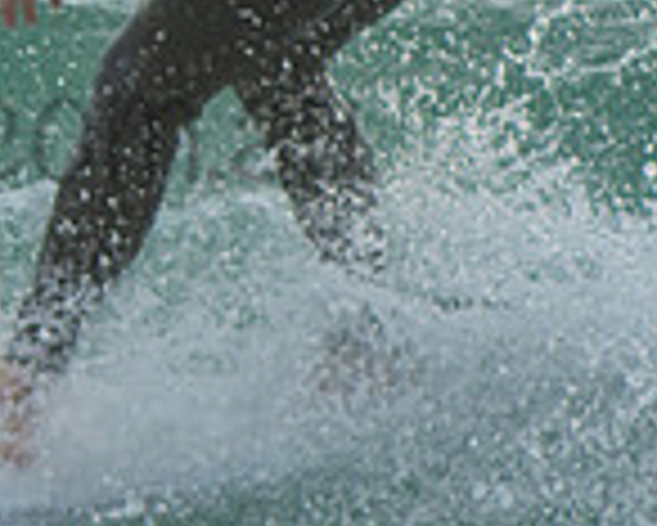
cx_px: -117
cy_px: 79
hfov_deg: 0.9
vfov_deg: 0.7
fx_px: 43391
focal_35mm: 2230
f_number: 5.6
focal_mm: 400
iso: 400
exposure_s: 1/1000
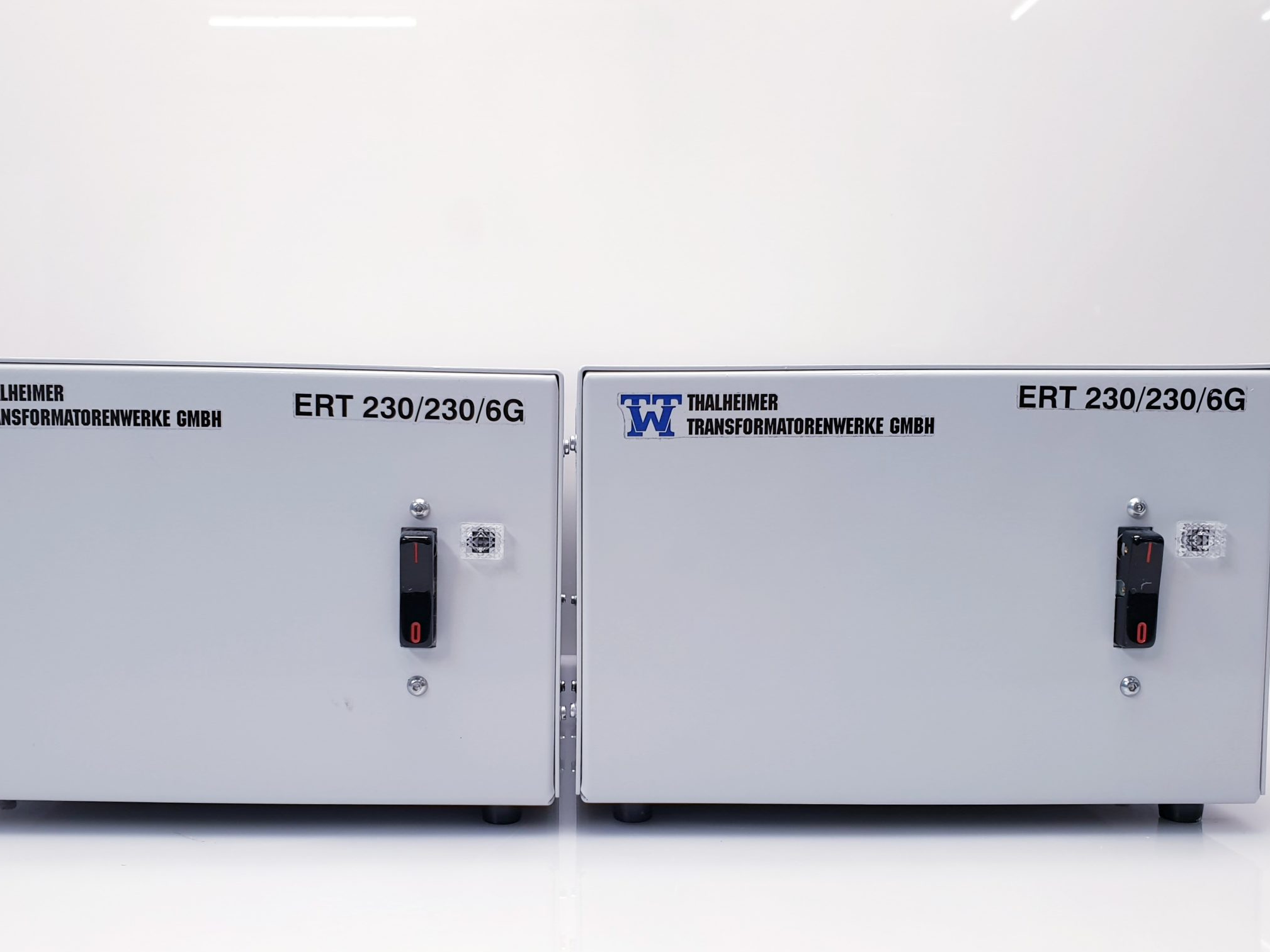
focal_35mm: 33
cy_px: 564
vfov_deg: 42.8
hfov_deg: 55.3
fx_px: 1211
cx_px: 579
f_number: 2.4
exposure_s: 1/50
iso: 80
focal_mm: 4.3
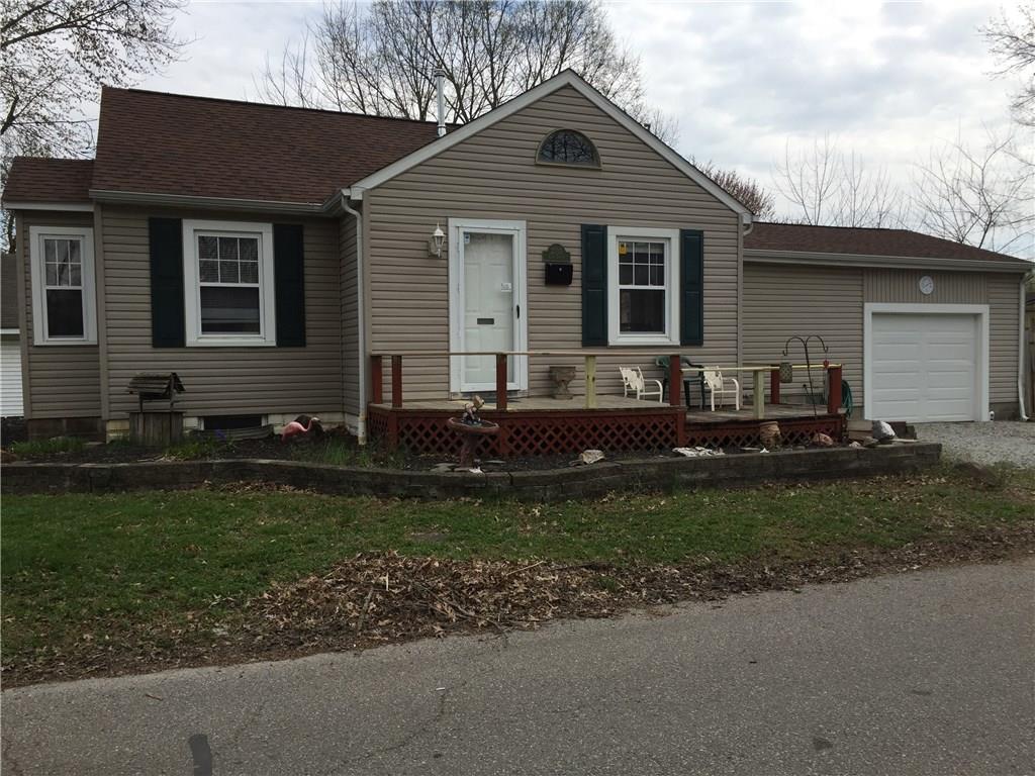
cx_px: 518
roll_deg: -0.2
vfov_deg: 48.2
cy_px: 388
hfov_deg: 61.7
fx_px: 867
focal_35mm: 29
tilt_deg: -1.9
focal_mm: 4.15
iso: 32
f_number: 2.2
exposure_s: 1/1721
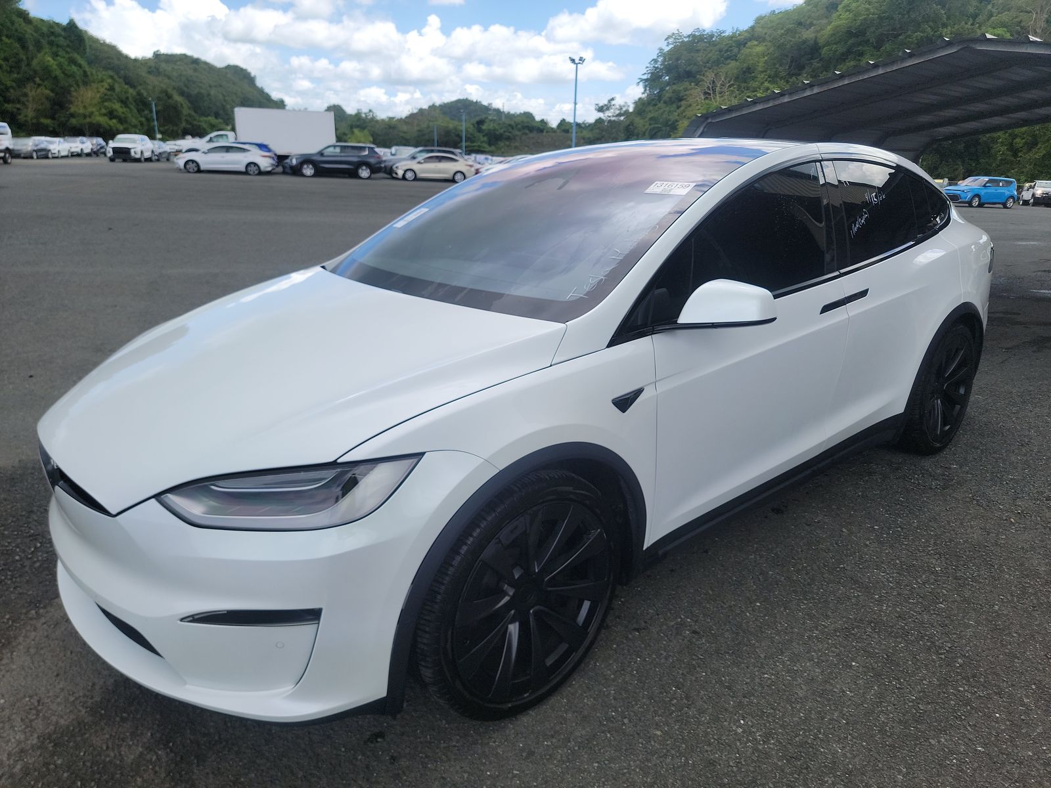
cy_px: 394
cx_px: 526
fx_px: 729
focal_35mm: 24
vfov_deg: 56.8
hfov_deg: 71.6
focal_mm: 6.7
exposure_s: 1/542
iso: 50
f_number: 1.8
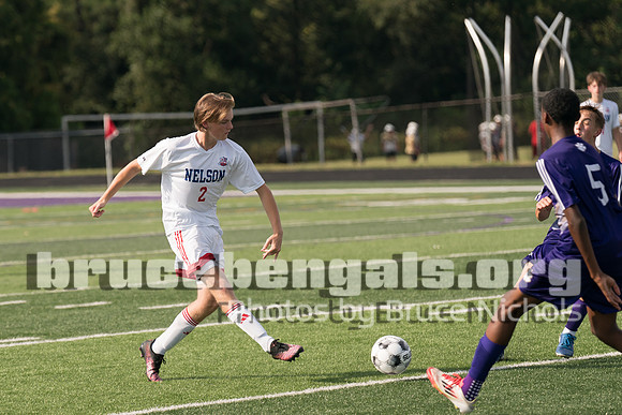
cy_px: 253
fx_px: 3733
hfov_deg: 9.5
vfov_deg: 6.4
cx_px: 196
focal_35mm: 216
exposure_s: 1/2000
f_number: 2.8
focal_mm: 135
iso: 160
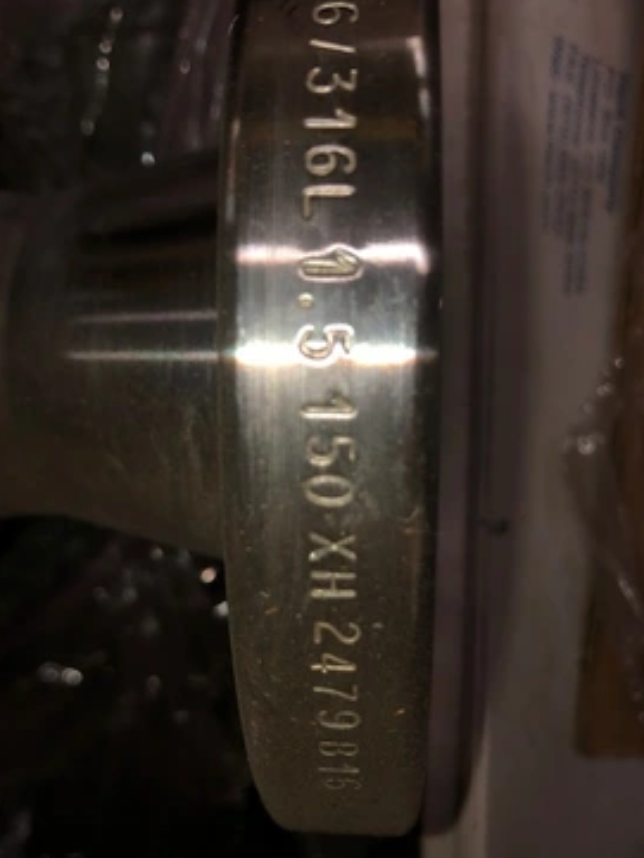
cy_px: 425
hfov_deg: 45.5
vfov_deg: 58.3
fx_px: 769
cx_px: 316
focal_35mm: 31
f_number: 1.8
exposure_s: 1/47
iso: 20
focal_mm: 3.99
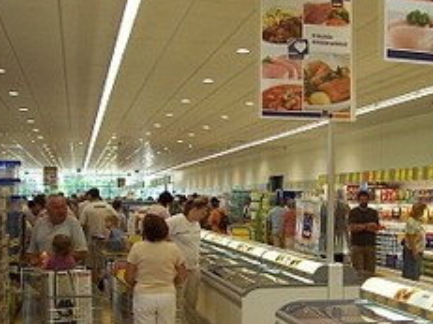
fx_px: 738
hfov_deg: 32.1
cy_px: 210
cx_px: 322
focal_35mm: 59
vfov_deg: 24.7
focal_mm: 5.6
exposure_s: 1/90
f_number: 2.7
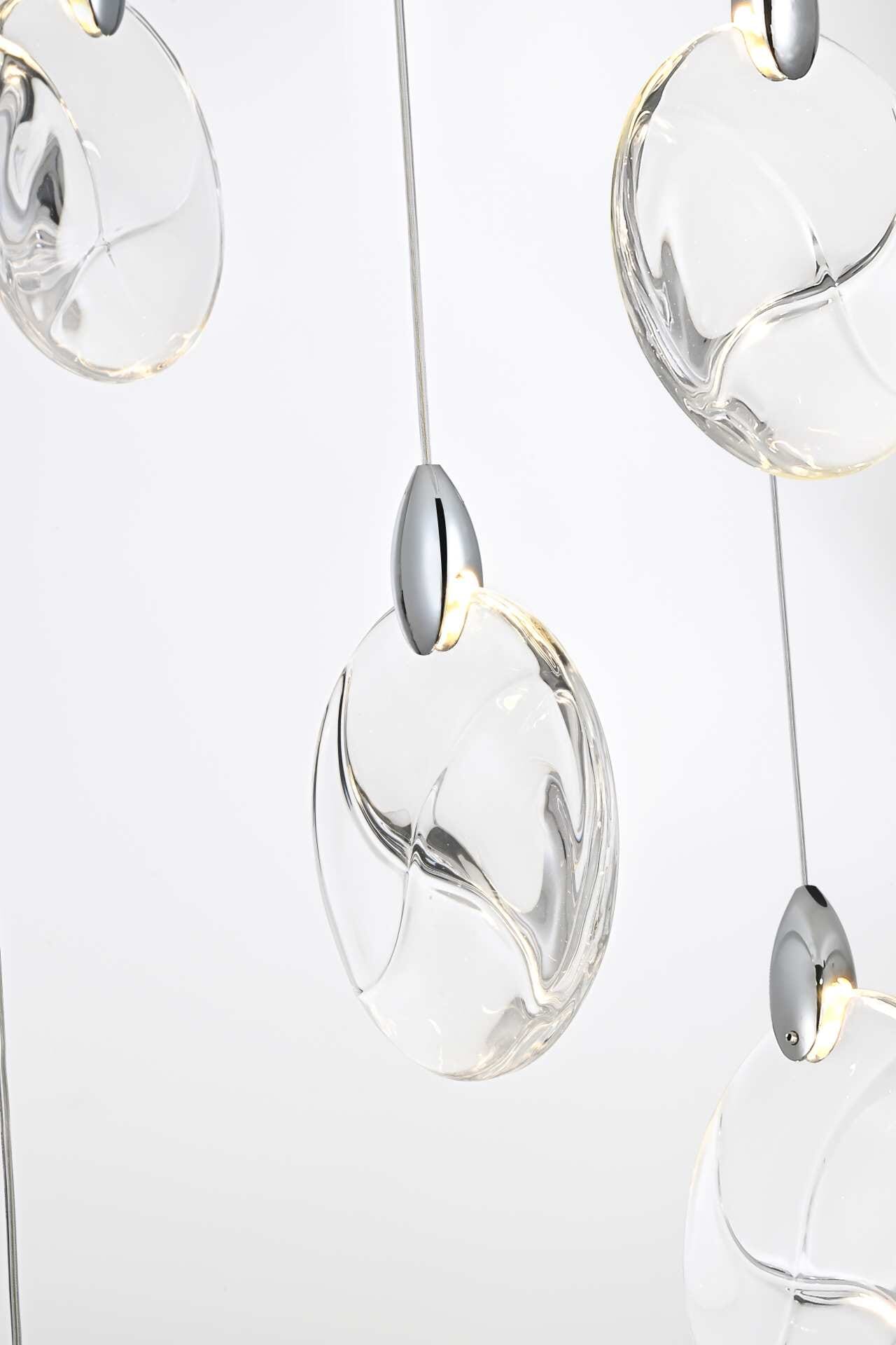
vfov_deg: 28.8
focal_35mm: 70
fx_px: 2613
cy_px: 672
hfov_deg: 19.5
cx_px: 448
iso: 64
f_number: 22
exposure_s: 1
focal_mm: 70
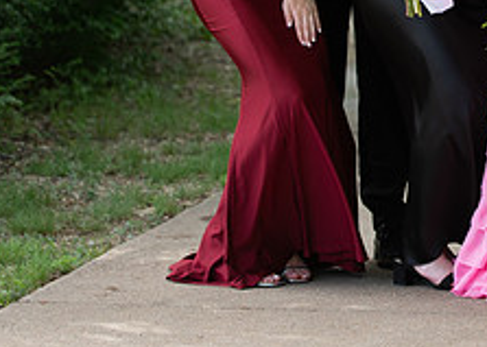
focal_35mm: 213
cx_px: 577
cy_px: -85
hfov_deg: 9.3
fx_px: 2944
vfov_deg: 6.7
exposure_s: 1/400
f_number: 2.8
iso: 100
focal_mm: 70
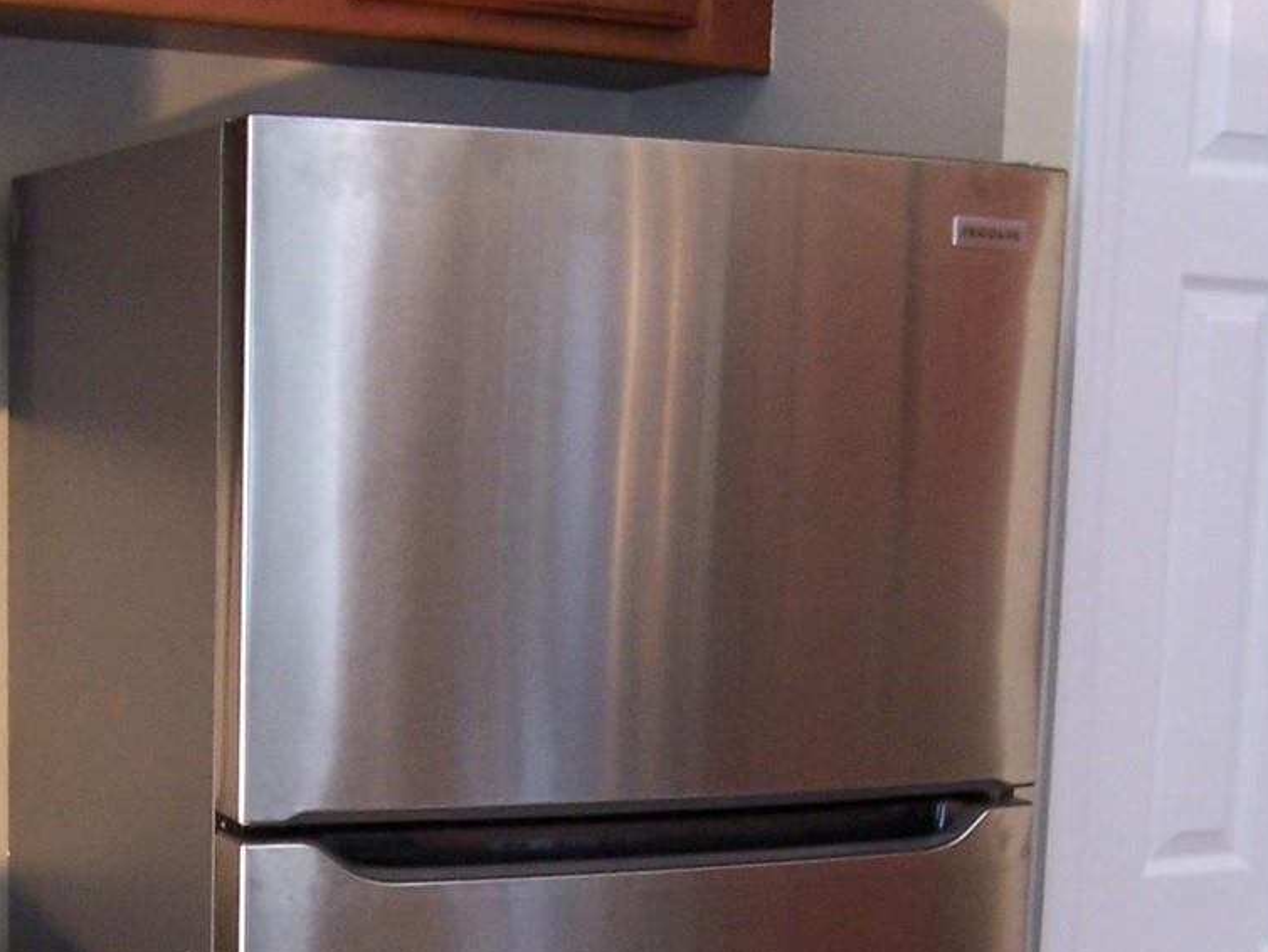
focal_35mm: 70
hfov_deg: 27.6
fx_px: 2565
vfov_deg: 20.7
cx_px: 454
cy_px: 787
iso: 140
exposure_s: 1/8
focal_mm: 5.5
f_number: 3.4
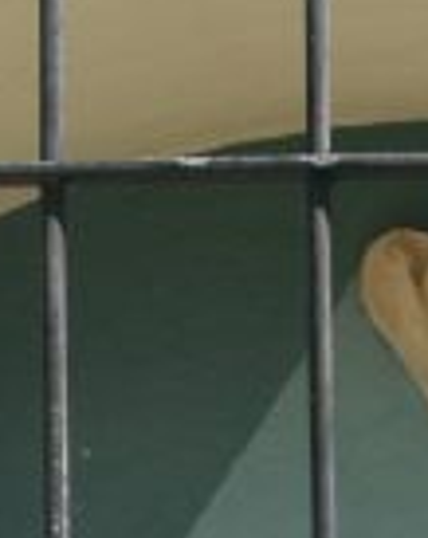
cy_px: 793
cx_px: 514
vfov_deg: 12.3
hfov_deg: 10.1
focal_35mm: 150
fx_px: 2383
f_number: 6.7
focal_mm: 7.18
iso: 64
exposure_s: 1/180
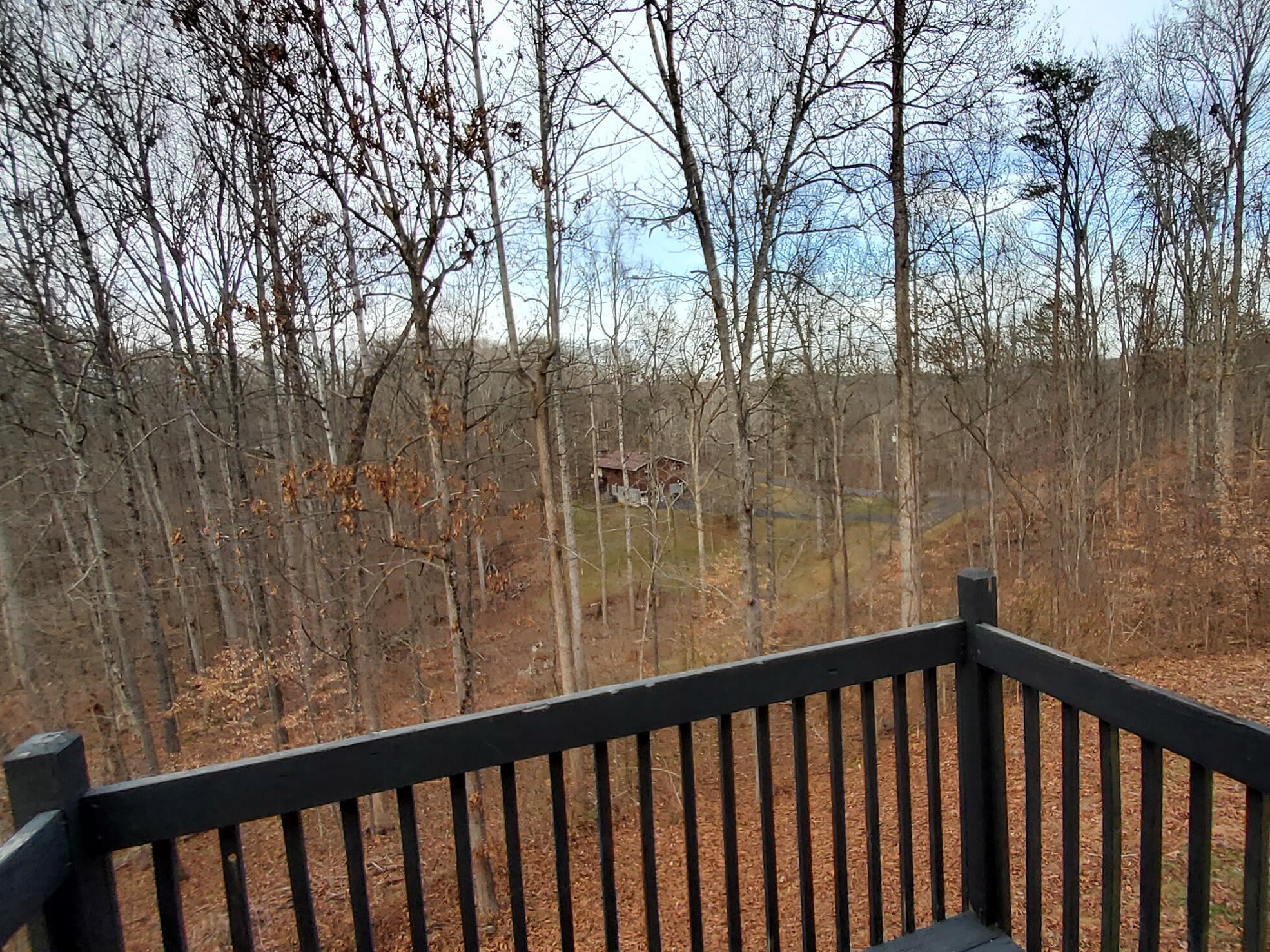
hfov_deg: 90.5
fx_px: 624
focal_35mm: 17
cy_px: 492
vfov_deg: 74.7
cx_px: 718
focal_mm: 1.13
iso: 50
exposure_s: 1/403
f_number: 2.2
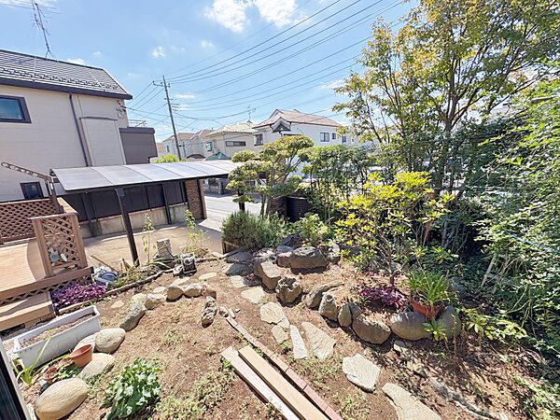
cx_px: 280
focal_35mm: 14
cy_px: 210
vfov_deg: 85.7
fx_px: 226
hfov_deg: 102.1
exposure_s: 1/968
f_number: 2.2
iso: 64
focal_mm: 2.22
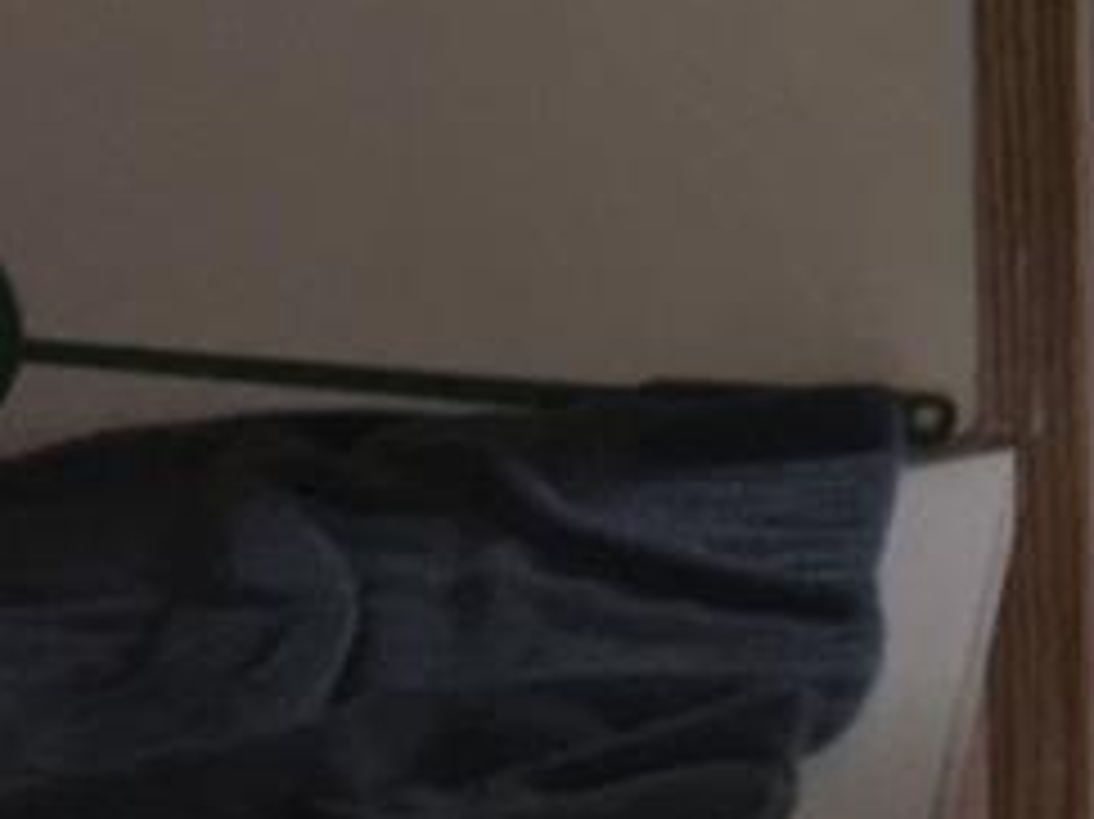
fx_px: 5654
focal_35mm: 179
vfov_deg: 7.9
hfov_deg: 10.2
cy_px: -806
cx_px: 2143
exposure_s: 1/24
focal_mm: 4.15
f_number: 2.2
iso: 50
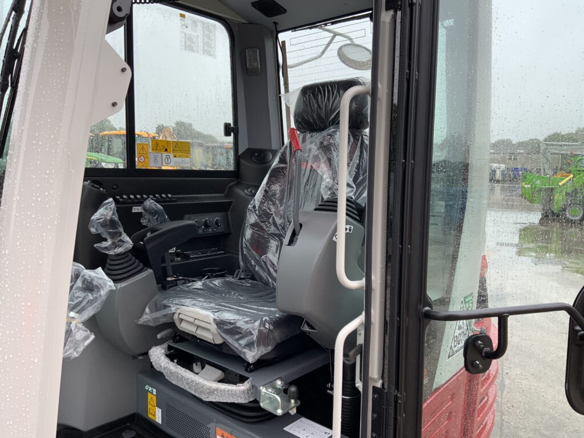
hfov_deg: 61.7
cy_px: 219
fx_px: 489
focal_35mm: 29
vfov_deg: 48.2
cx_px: 292
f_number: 1.8
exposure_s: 1/269
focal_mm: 3
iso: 16
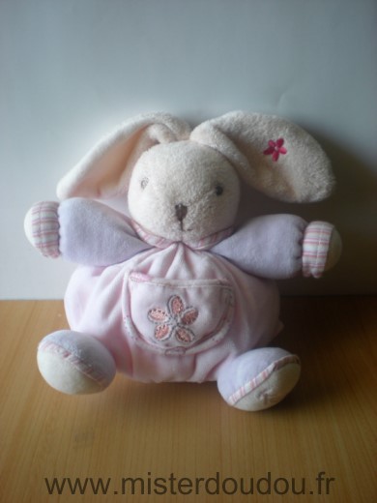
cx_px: 188
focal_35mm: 38
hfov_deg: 37.7
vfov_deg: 49.0
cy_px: 252
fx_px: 552
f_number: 3.1
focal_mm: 6.3
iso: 64
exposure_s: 1/112
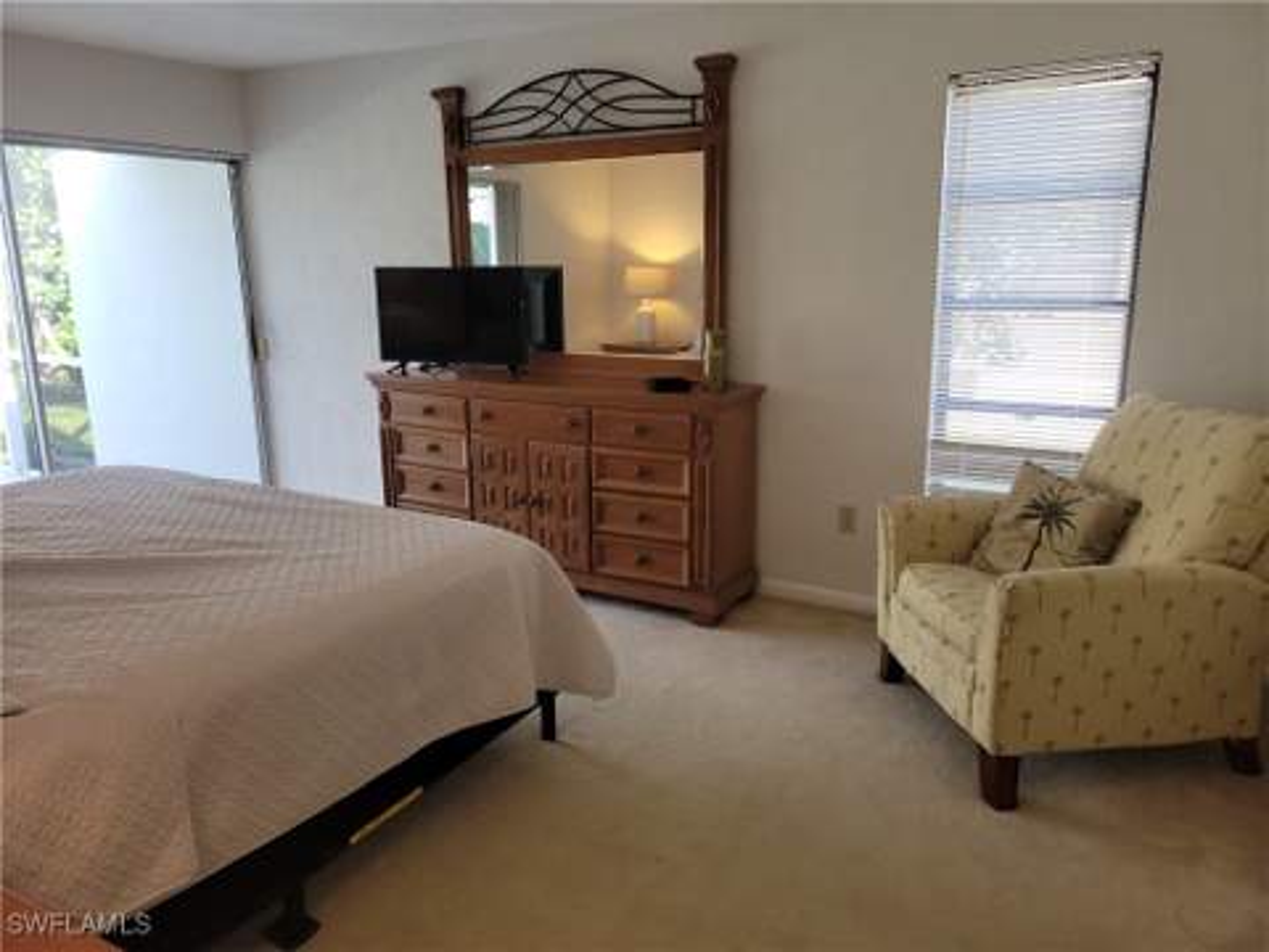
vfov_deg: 53.1
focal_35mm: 26
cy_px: 476
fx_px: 953
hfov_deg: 67.3
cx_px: 634
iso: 64
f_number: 1.8
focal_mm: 5.4
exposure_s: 1/60
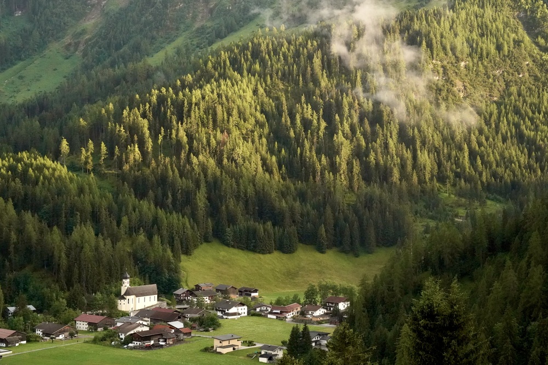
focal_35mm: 66
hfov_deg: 30.5
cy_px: 182
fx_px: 1005
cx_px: 274
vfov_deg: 20.6
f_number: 11
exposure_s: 1/1250
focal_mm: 66
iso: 12800
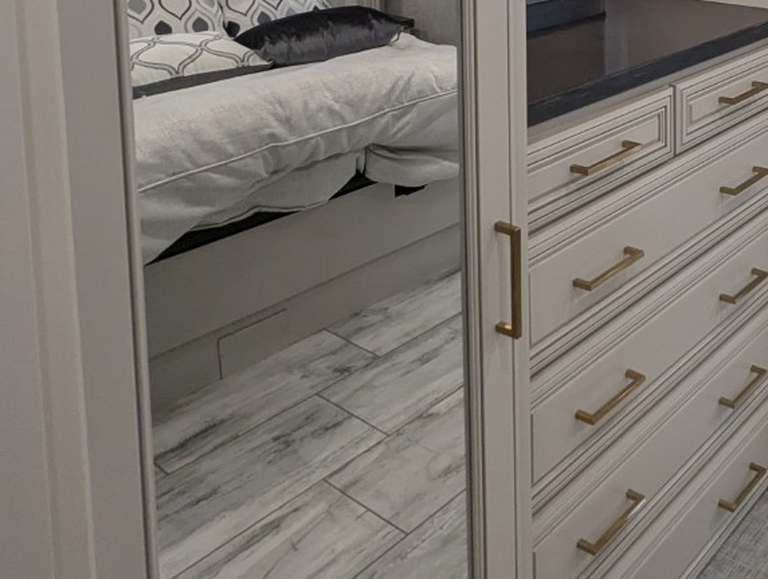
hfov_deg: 43.4
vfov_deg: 32.1
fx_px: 867
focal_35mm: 39
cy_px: -73
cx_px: 702
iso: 174
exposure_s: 1/109
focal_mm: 2.35
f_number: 2.2
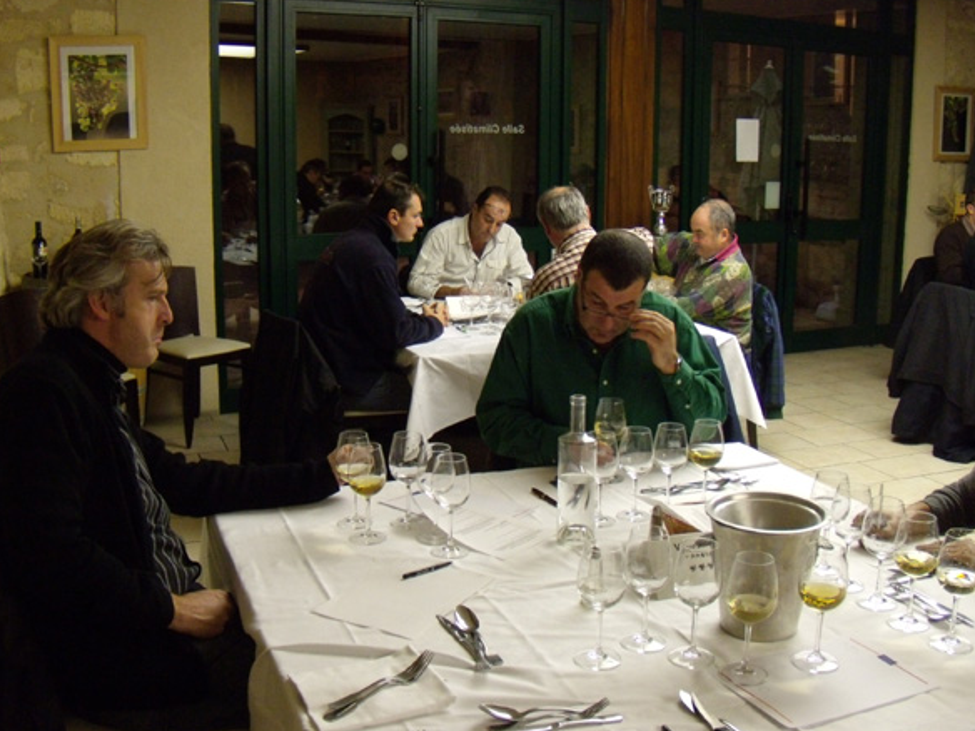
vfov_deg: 38.7
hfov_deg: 50.1
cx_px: 496
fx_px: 1042
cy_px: 364
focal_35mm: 37
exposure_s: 1/40
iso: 400
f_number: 3.6
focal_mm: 6.4
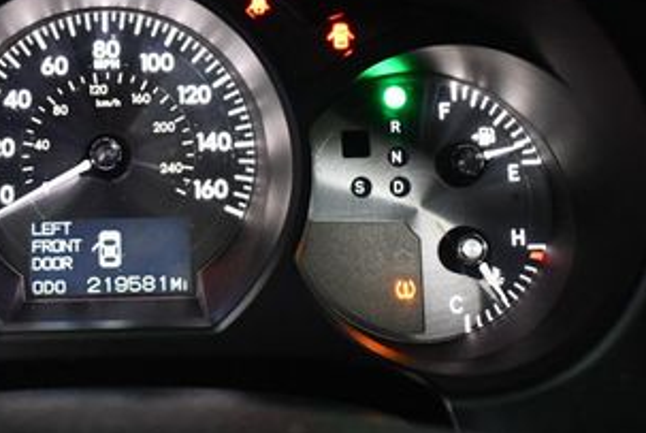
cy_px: 117
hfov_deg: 26.0
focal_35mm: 76
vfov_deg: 17.9
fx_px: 1366
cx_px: 109
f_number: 3.5
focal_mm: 18
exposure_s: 1/100
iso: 3200
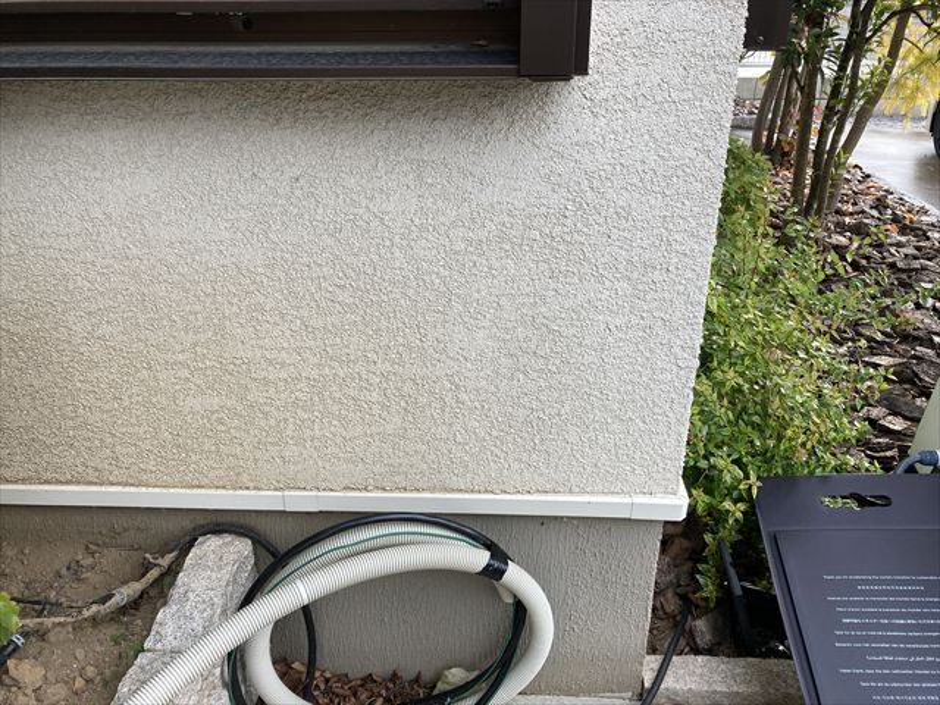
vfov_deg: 49.7
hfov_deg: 63.4
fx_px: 760
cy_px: 352
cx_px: 470
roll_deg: +0.7
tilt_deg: -27.6
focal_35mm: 28
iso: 20
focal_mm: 3.99
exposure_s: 1/214
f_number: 1.8
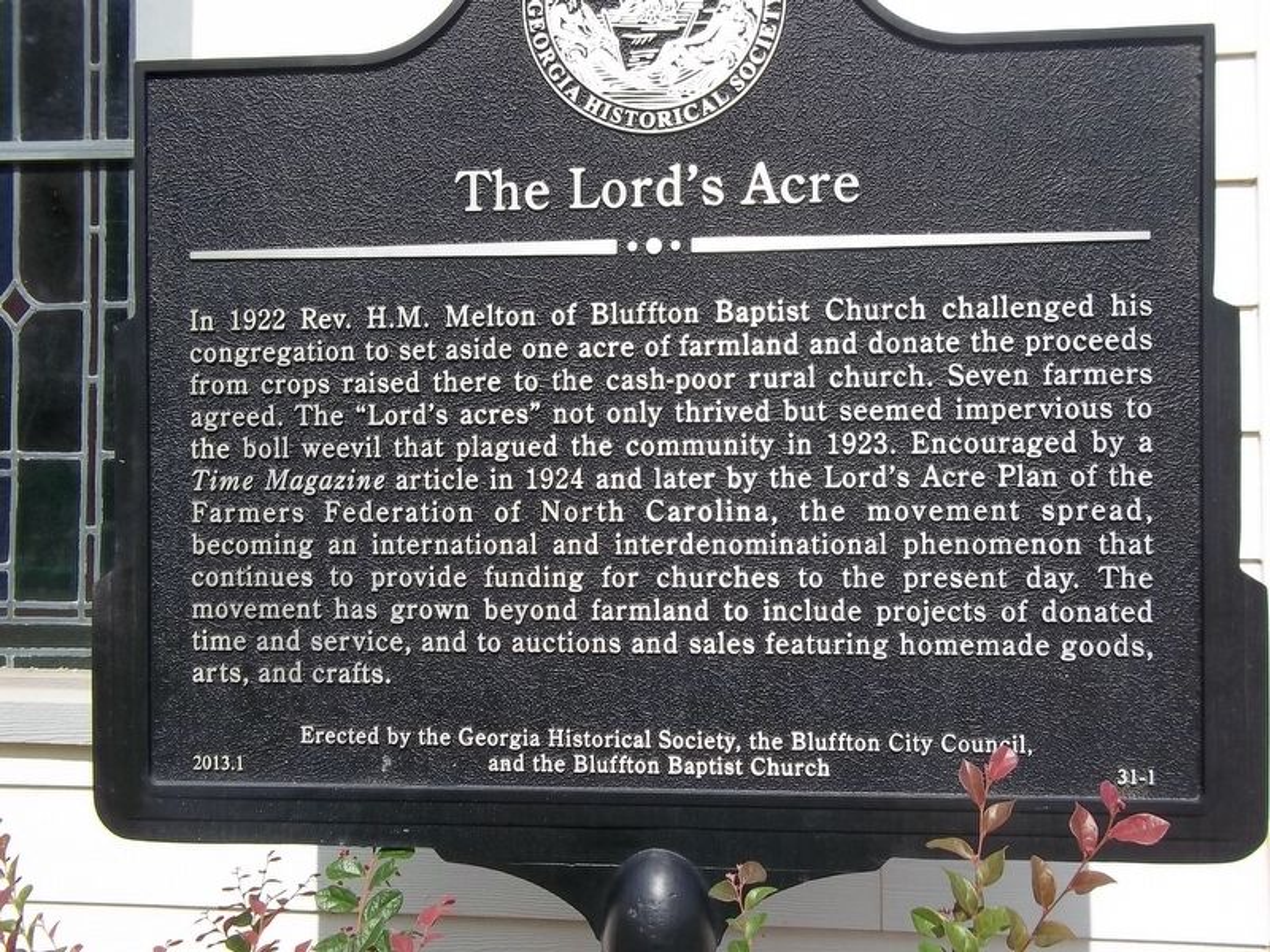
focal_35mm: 32
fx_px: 1174
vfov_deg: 44.2
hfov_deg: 56.8
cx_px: 635
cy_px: 476
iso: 80
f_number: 5.5
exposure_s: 1/400
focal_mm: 5.7
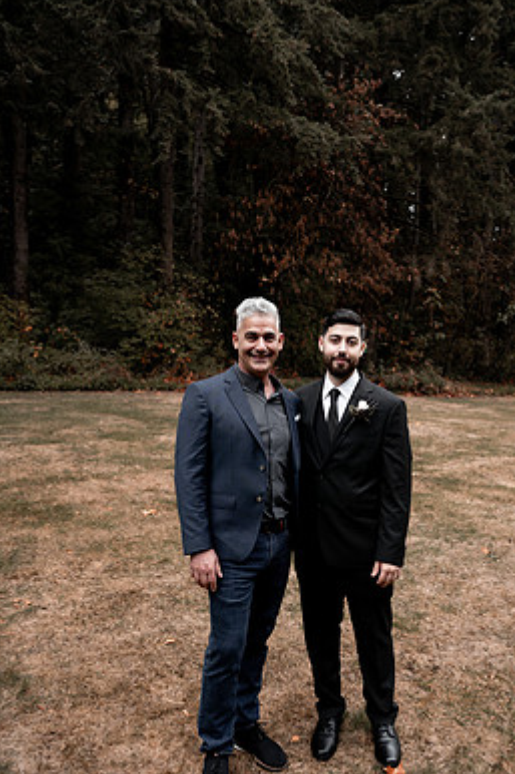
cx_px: 285
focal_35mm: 28
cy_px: 407
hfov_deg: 46.3
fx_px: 601
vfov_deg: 65.5
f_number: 2.8
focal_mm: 24
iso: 400
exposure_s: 1/1600
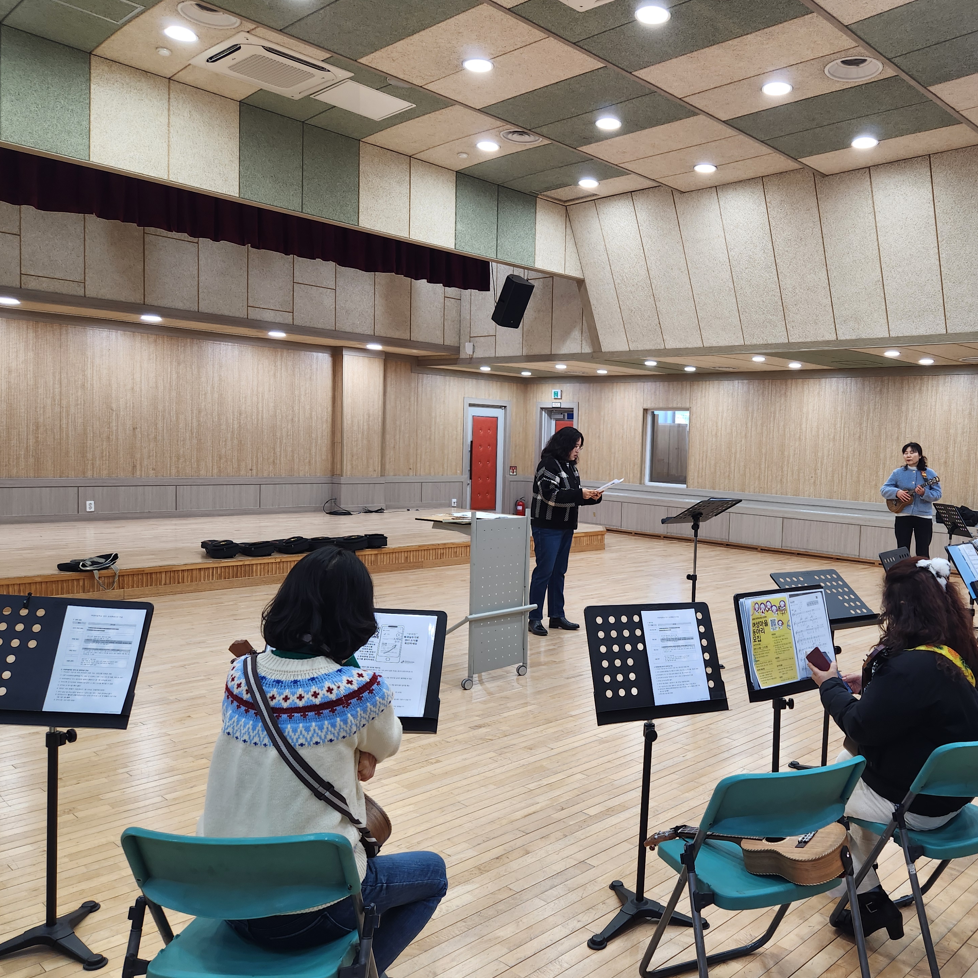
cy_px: 493
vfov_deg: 57.3
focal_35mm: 28
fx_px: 895
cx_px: 644
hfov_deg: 56.2
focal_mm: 5.4
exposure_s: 1/120
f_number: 1.8
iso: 100
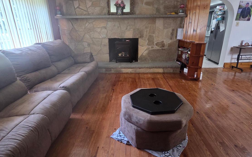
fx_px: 130
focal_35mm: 19
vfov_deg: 62.2
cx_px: 127
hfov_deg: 88.0
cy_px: 78
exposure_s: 1/60
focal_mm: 2.2
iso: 400
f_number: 2.2
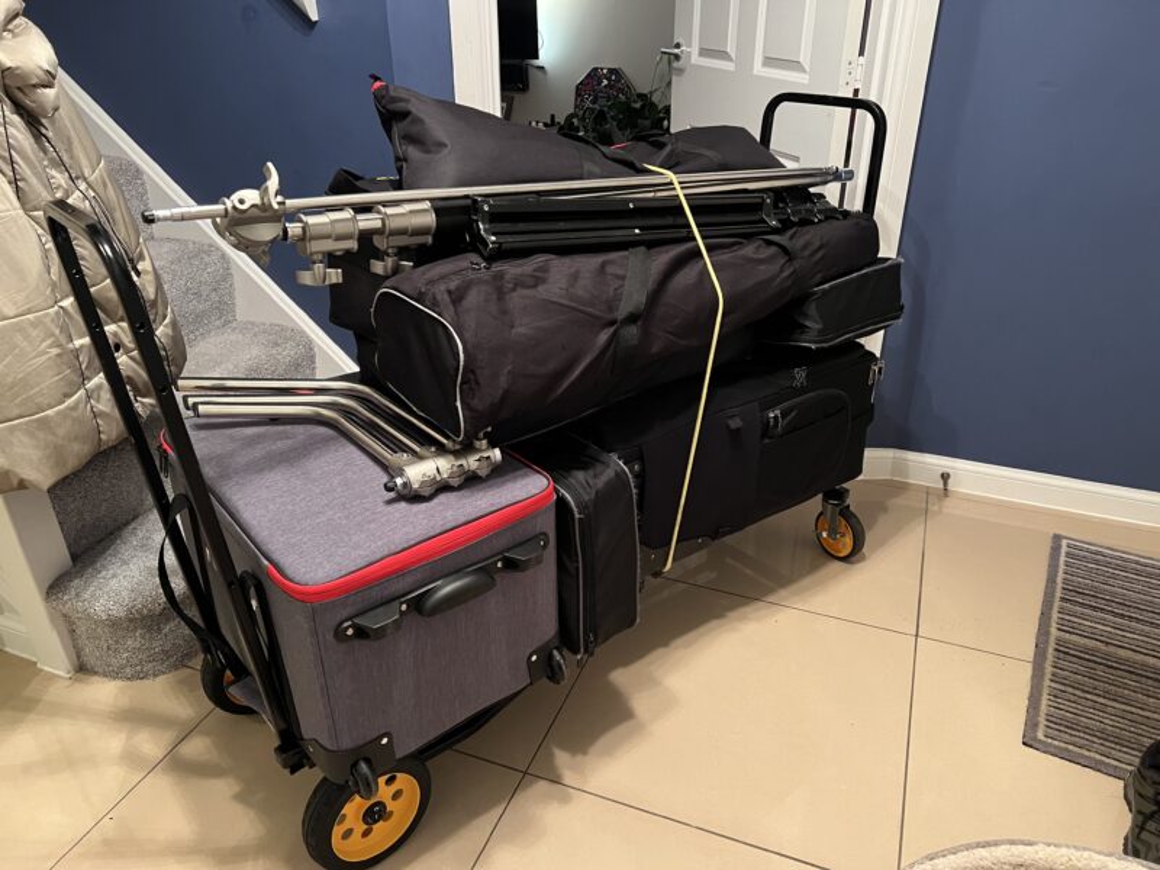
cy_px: 435
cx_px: 580
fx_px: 871
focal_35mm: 26
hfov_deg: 67.3
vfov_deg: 53.1
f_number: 1.5
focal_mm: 5.7
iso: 500
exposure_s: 1/33
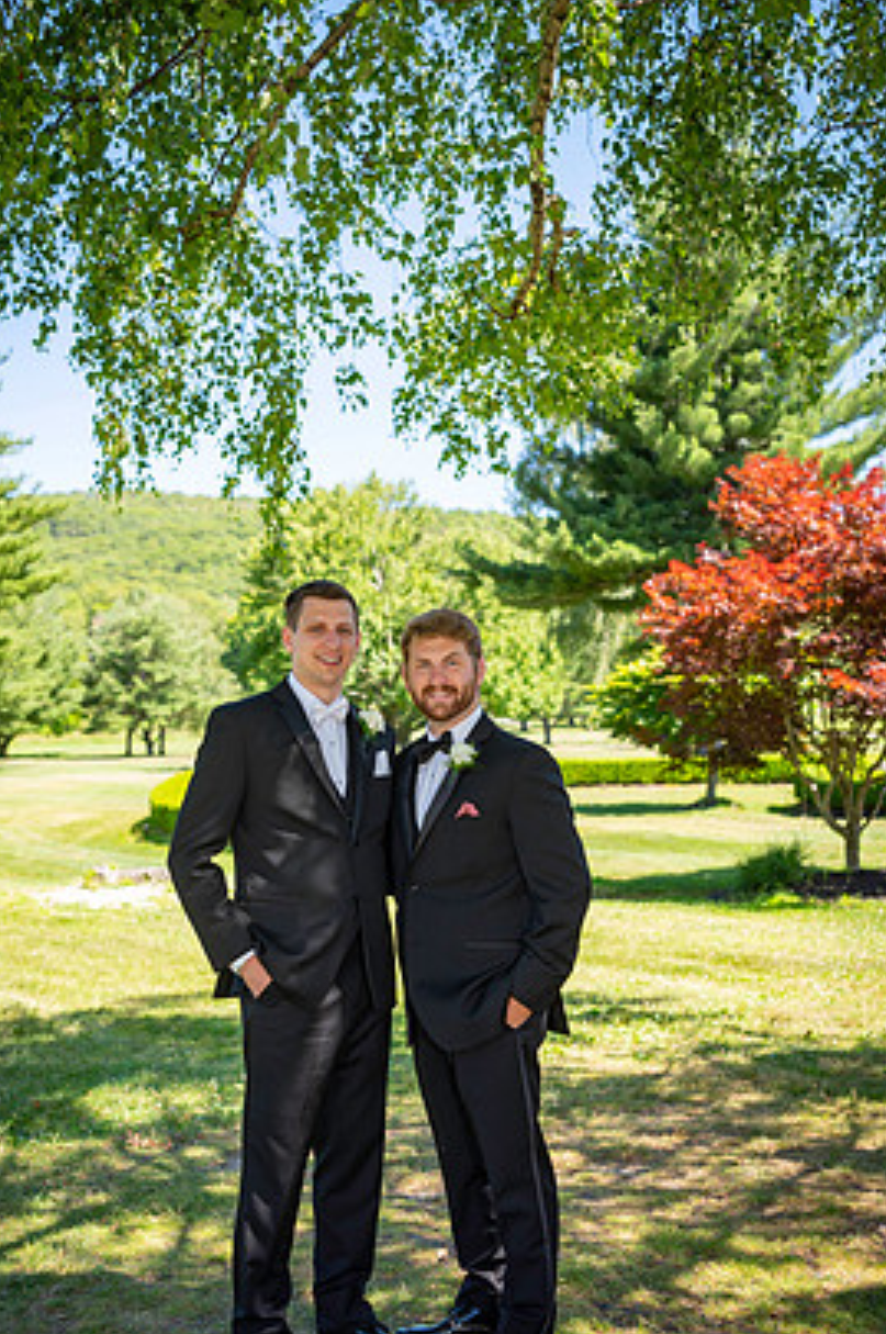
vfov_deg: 48.5
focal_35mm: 40
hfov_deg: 33.3
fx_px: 1480
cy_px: 718
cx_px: 400
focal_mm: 36
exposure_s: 1/800
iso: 100
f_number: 3.2
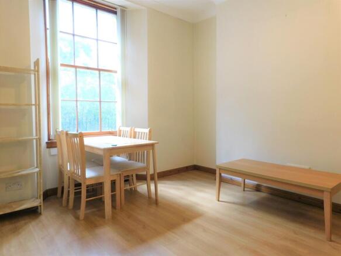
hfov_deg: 73.9
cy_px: 128
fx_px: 227
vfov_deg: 58.9
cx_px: 170
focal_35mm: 23
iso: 160
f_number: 3
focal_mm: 4
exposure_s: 1/30
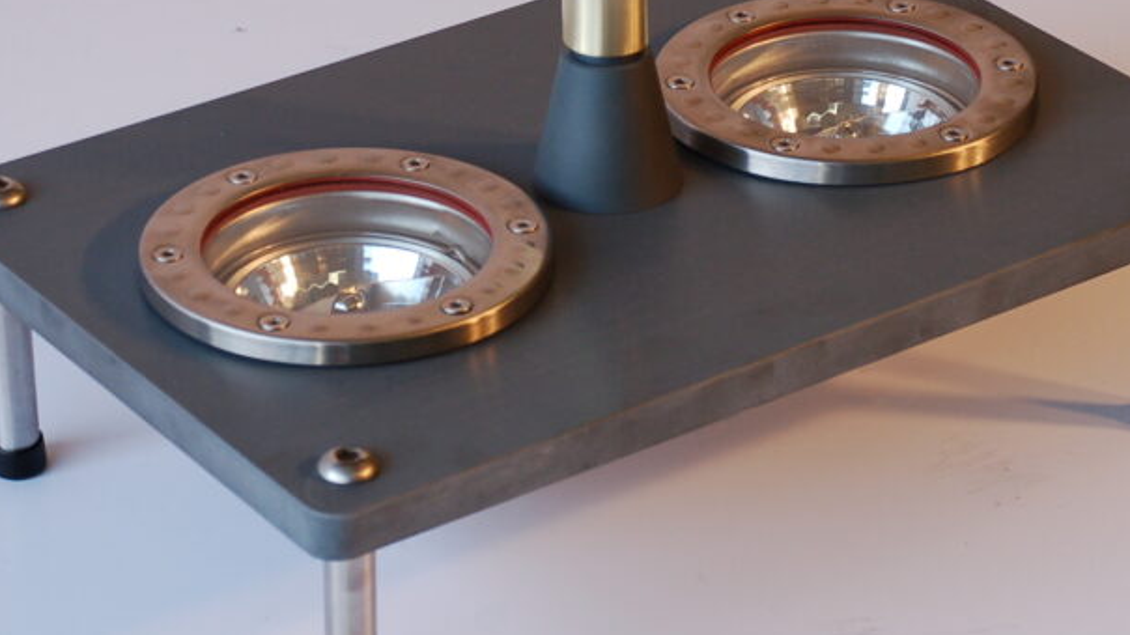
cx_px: 609
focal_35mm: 154
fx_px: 4613
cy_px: 205
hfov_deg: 14.0
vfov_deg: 7.9
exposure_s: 1/250
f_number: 5.3
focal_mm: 58
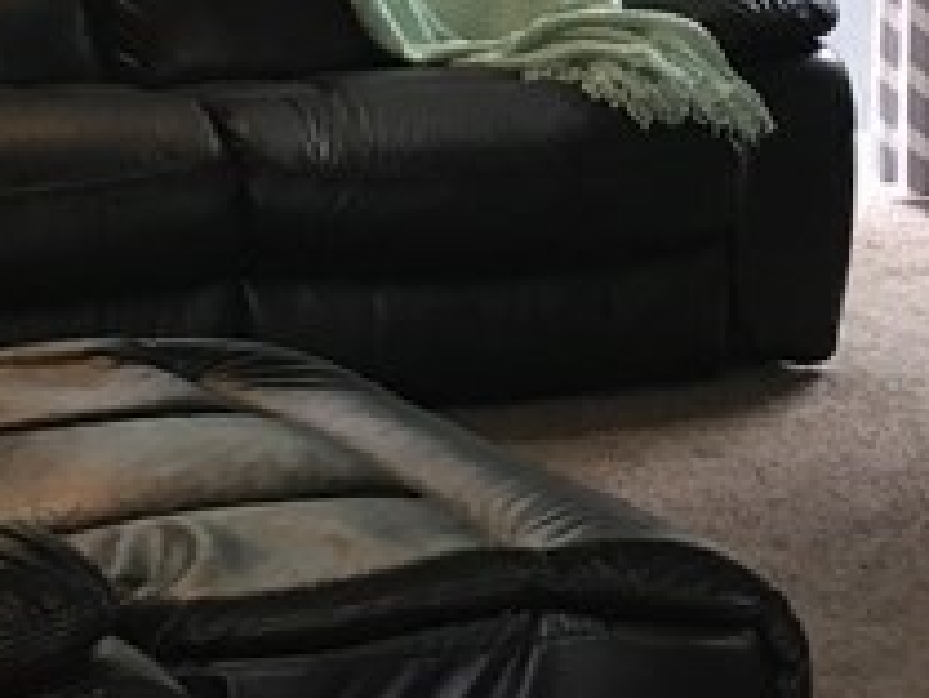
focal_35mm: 142
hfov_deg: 13.8
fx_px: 3813
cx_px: 689
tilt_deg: -3.9
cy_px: -178
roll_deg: -0.7
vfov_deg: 10.3
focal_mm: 4.15
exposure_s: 1/30
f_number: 2.2
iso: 80
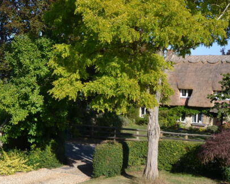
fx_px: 368
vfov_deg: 28.1
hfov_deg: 34.7
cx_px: 95
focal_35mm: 54
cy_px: 106
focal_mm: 24
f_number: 7.1
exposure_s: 1/200
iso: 100
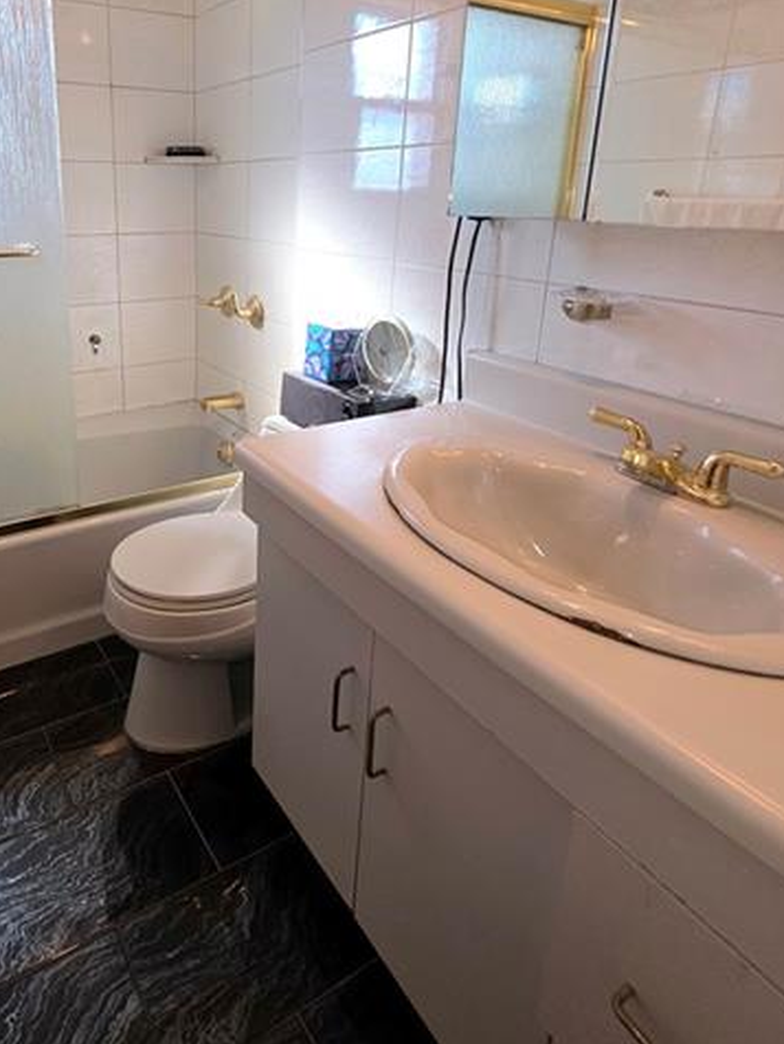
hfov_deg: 61.3
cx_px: 235
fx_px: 633
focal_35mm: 21
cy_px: 380
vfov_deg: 77.3
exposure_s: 1/60.2
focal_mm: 2.2
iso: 20
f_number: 1.9
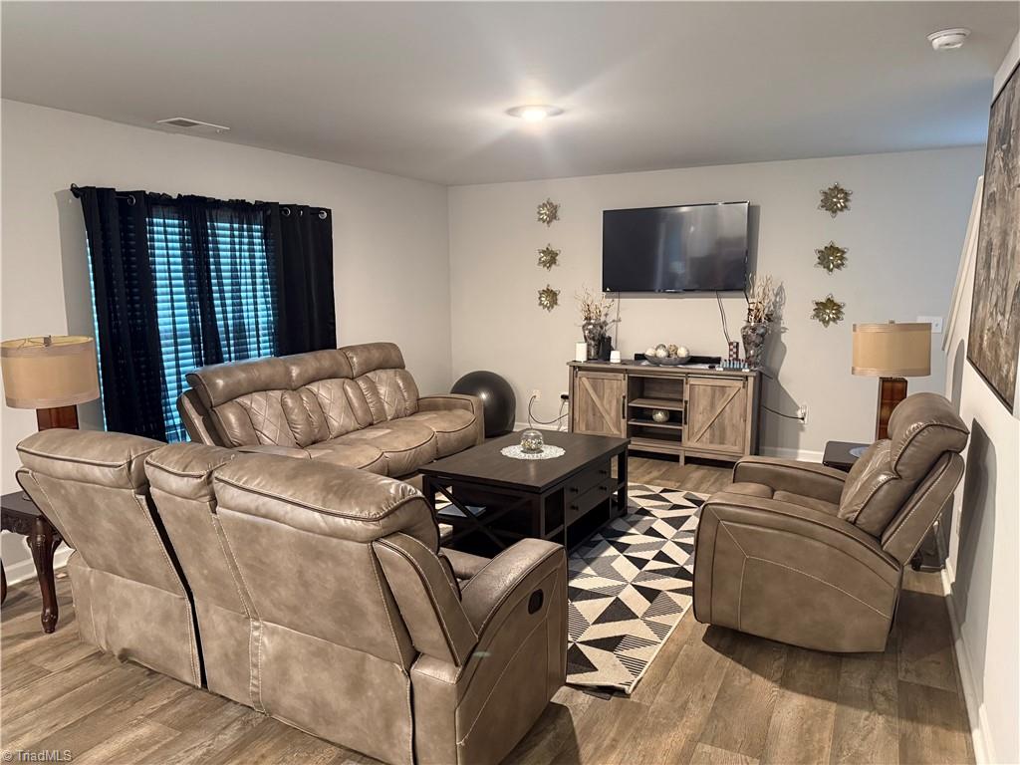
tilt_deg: -8.1
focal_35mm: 24
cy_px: 382
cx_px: 510
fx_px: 707
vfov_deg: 56.8
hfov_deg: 71.6
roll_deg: +0.0
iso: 800
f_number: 1.78
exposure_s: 1/40
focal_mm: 6.76
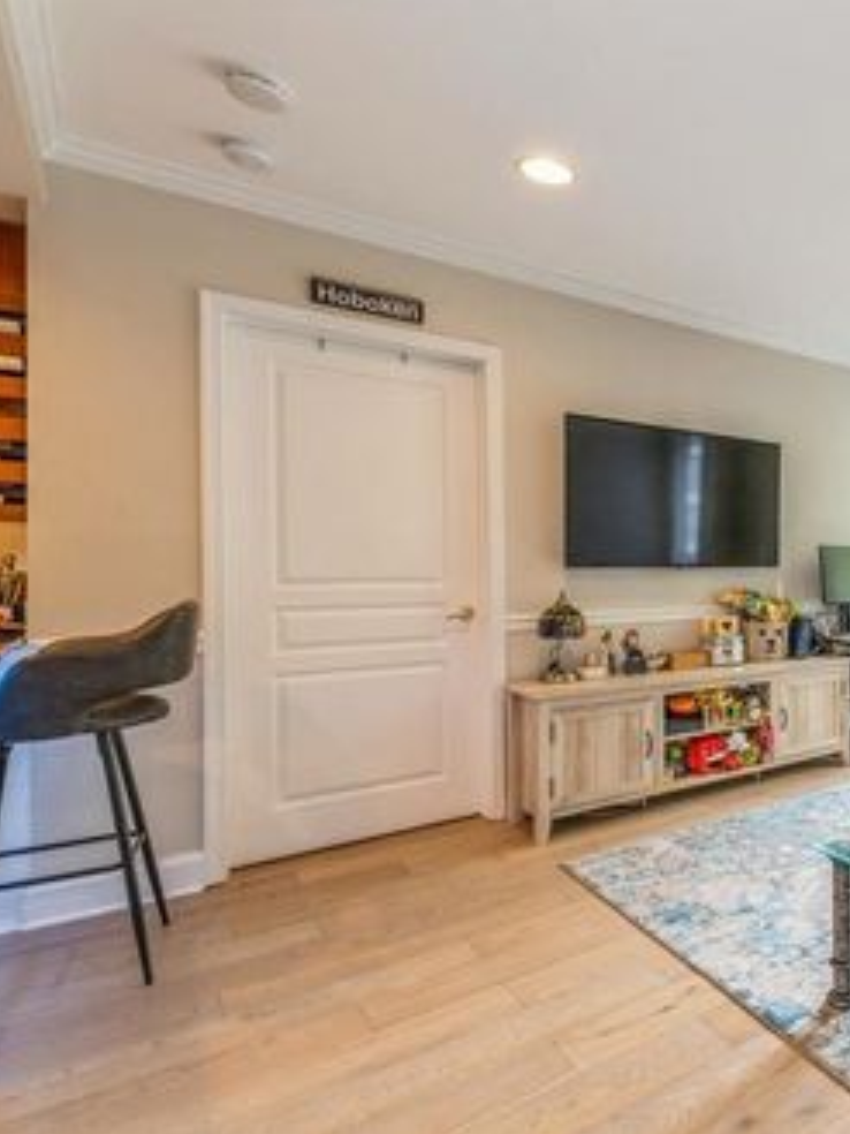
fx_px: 720
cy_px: 565
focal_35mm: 22
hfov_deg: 50.4
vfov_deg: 76.4
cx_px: 836
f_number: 14
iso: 640
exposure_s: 1/5
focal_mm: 15
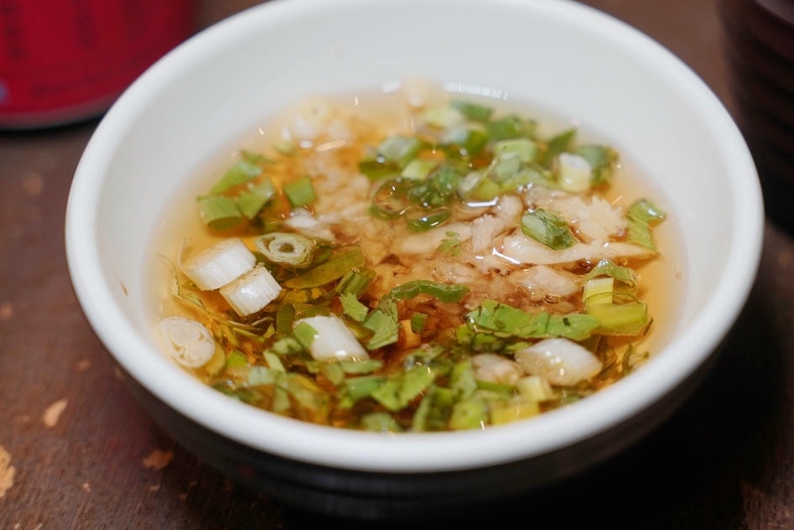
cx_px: 437
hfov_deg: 21.4
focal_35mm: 95
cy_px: 210
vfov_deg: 14.4
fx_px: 2096
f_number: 4
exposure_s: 1/80
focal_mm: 75
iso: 200
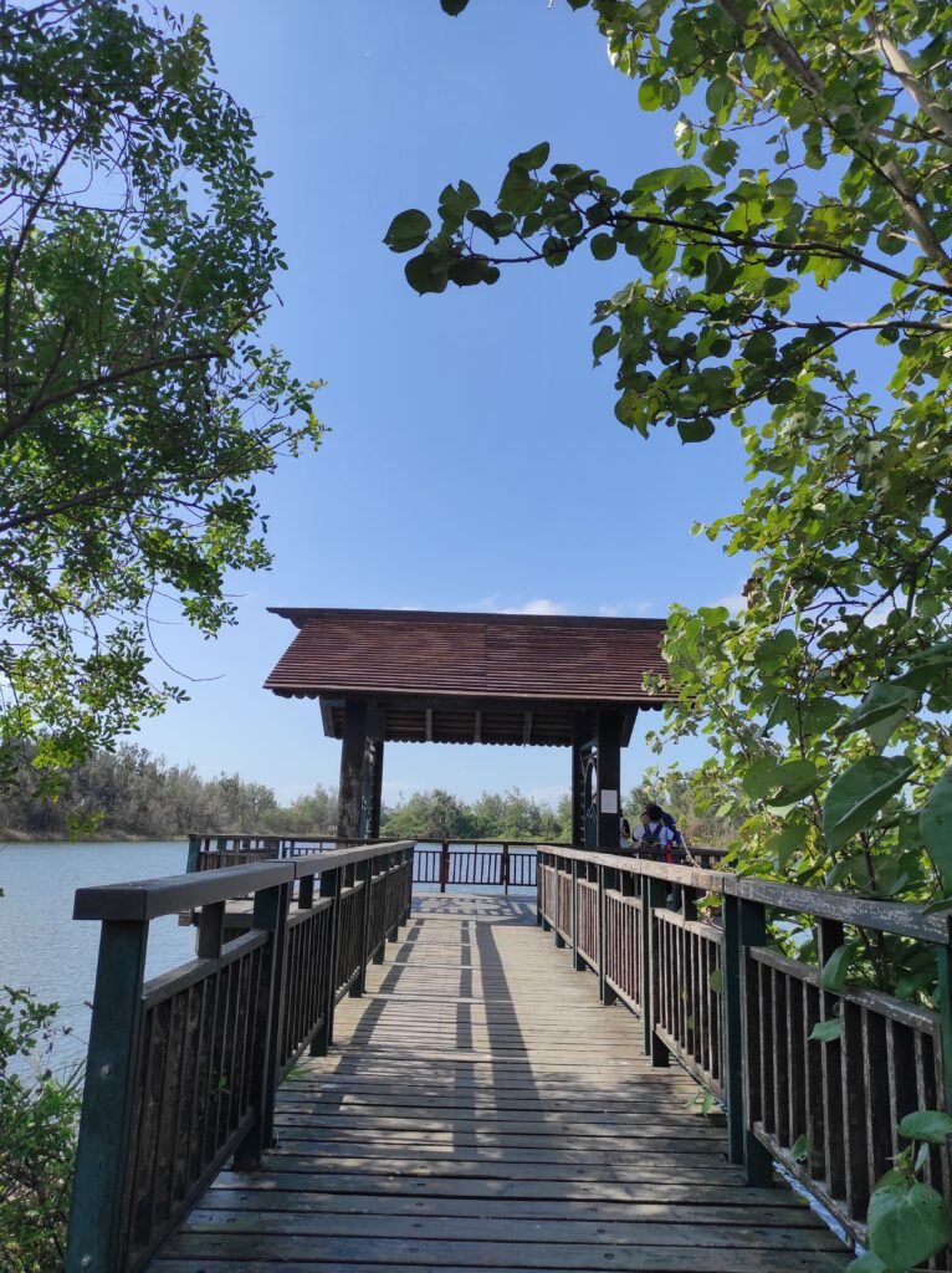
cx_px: 476
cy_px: 636
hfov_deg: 54.8
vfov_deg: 69.4
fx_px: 918
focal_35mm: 25
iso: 100
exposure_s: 1/1891
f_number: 1.89
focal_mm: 5.43
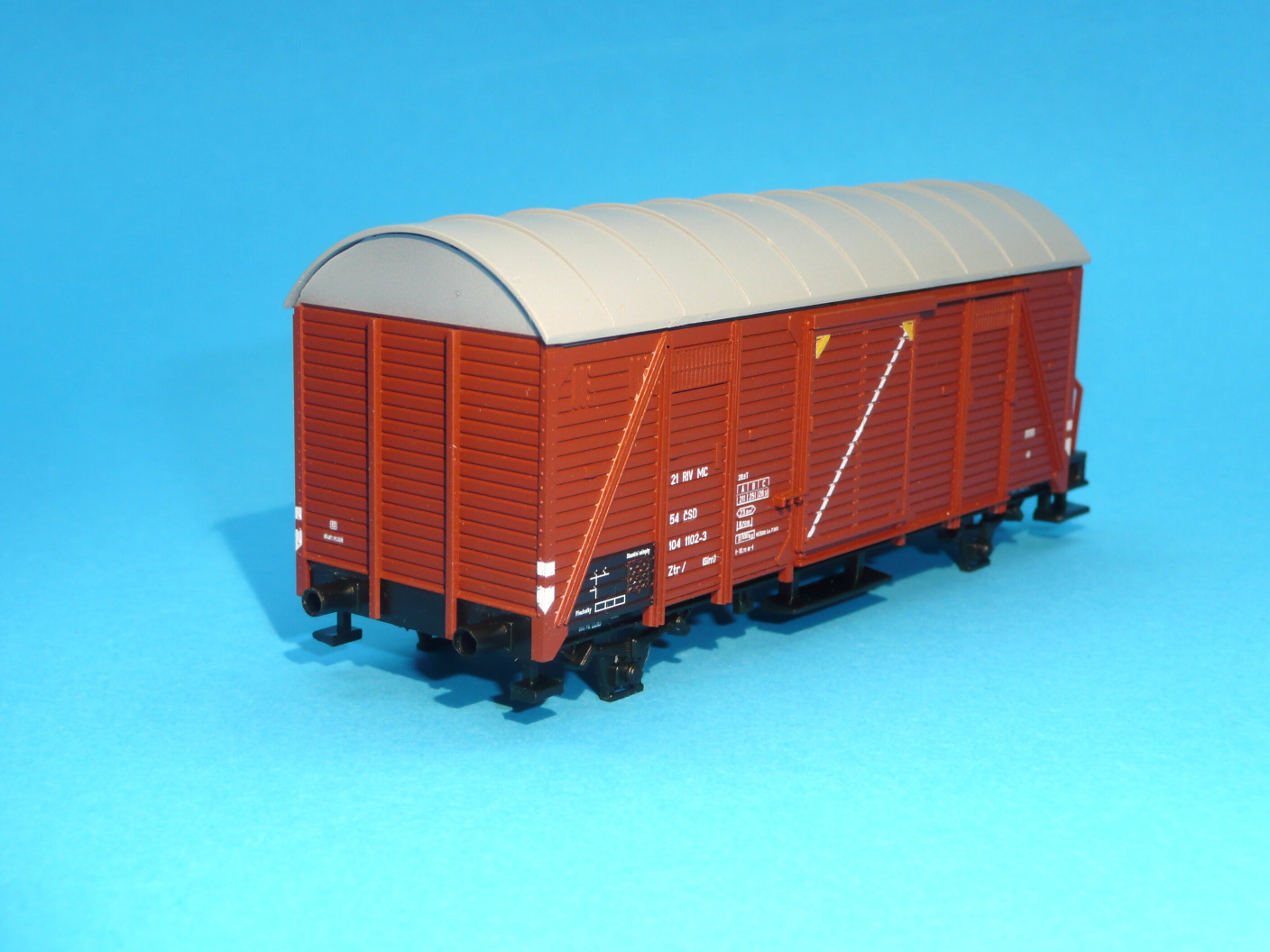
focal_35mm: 55
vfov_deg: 26.6
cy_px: 476
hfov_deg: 34.9
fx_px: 2018
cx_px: 635
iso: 100
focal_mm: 9.1
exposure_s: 1/40
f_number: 4.3
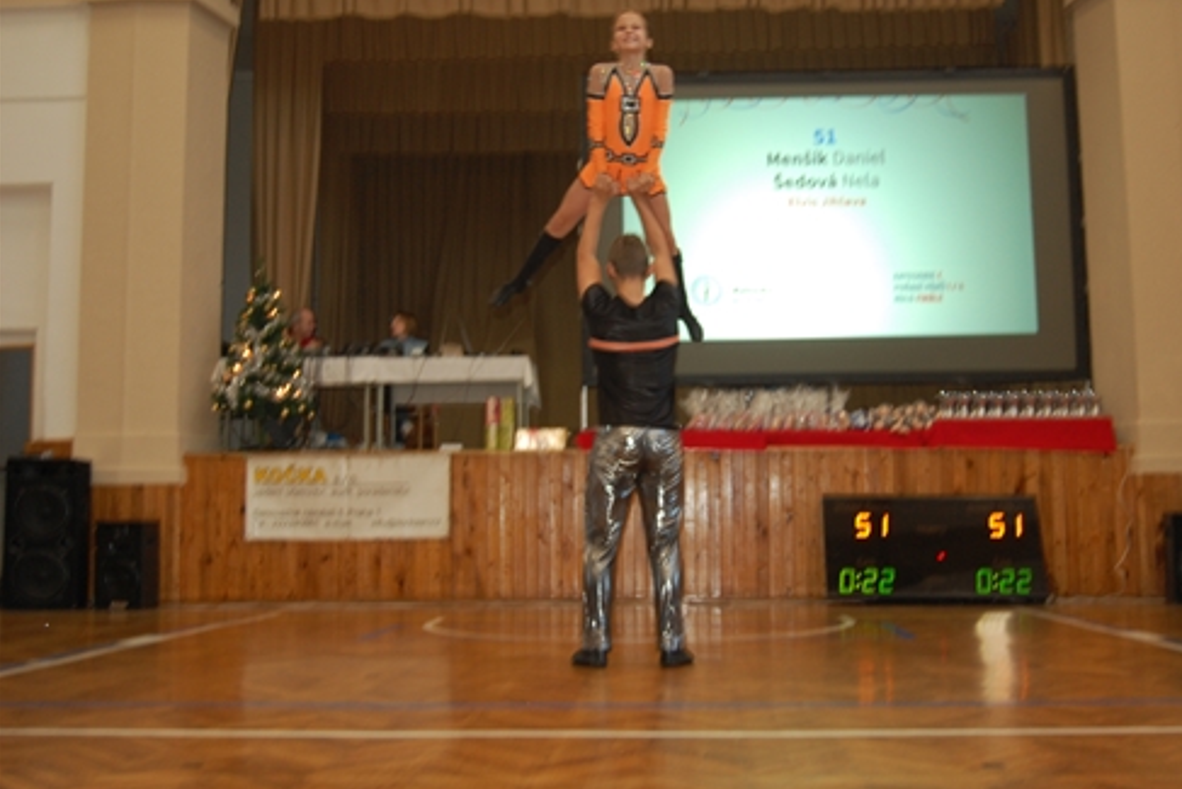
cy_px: 391
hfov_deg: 48.4
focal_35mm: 40
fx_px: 1314
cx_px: 602
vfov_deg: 33.4
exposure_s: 1/60
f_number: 4
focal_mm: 26
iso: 400
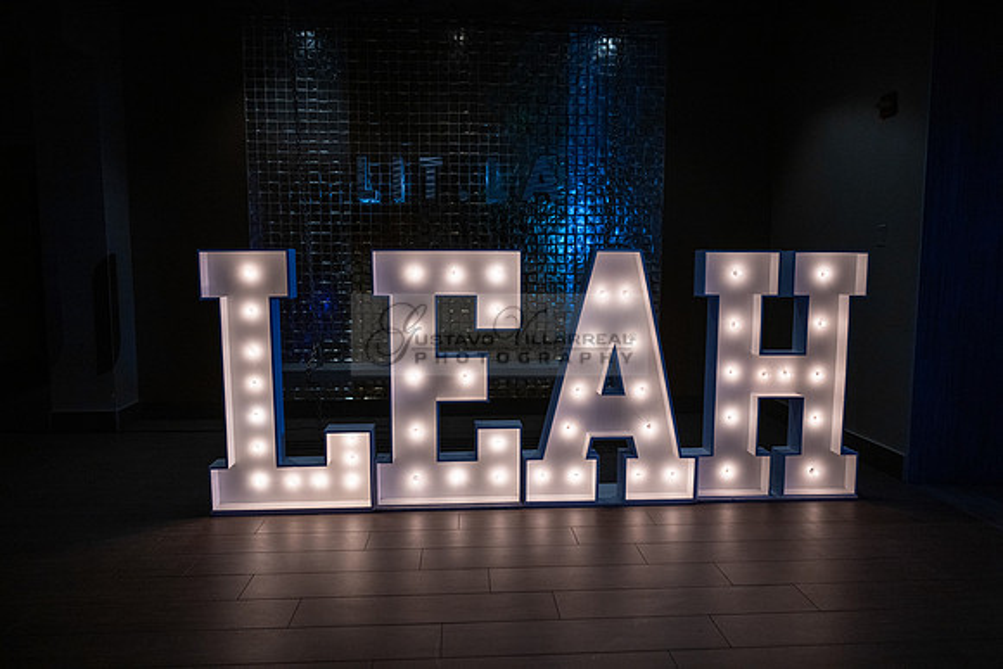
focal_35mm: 25
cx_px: 502
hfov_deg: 71.5
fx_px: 697
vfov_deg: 51.3
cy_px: 334
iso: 800
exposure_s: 1/250
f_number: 3.5
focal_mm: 25
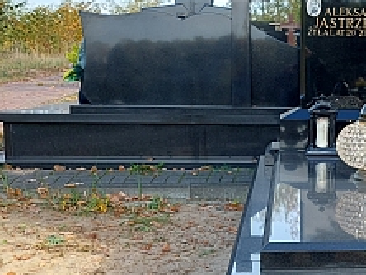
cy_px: 138
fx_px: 762
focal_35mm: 72
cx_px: 330
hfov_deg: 26.1
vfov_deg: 20.5
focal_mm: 5.23
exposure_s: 1/408
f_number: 1.8
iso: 40
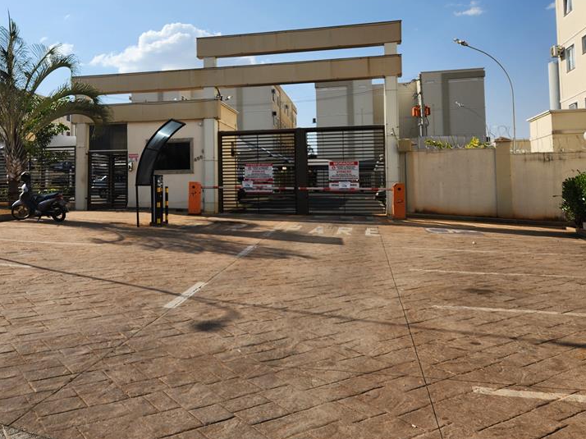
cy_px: 162
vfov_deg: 42.6
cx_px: 221
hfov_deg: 54.8
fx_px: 558
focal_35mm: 33
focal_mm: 5.4
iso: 20
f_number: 1.8
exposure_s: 1/2476
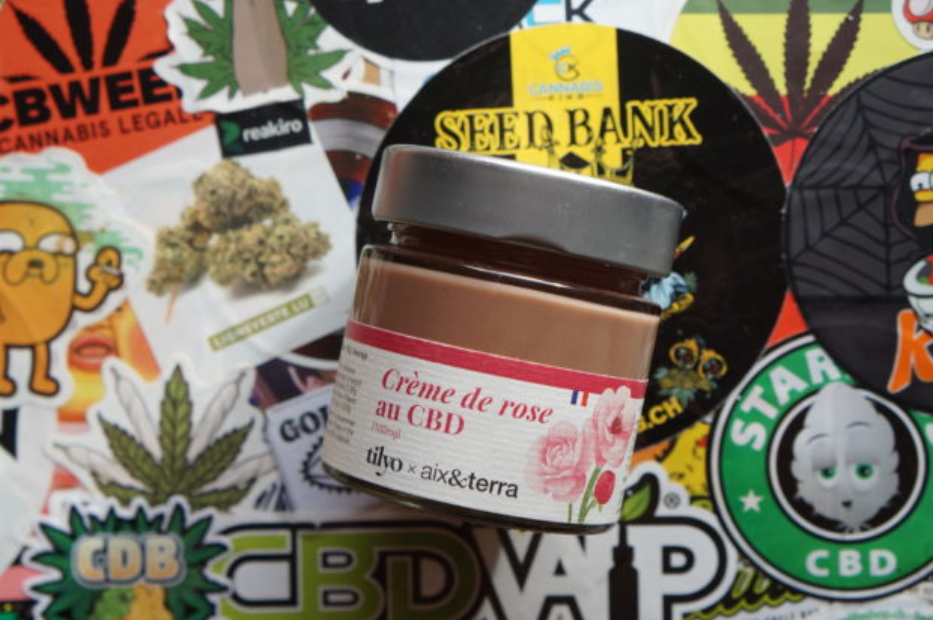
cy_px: 347
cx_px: 457
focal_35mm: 58
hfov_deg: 34.7
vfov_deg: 23.5
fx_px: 1492
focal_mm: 31
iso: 400
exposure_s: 1/100
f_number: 5
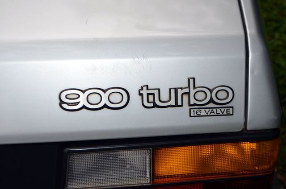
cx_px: 143
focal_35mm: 78
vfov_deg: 17.4
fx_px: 618
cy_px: 94
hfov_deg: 26.0
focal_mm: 52
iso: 110
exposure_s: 1/200
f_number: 5.6
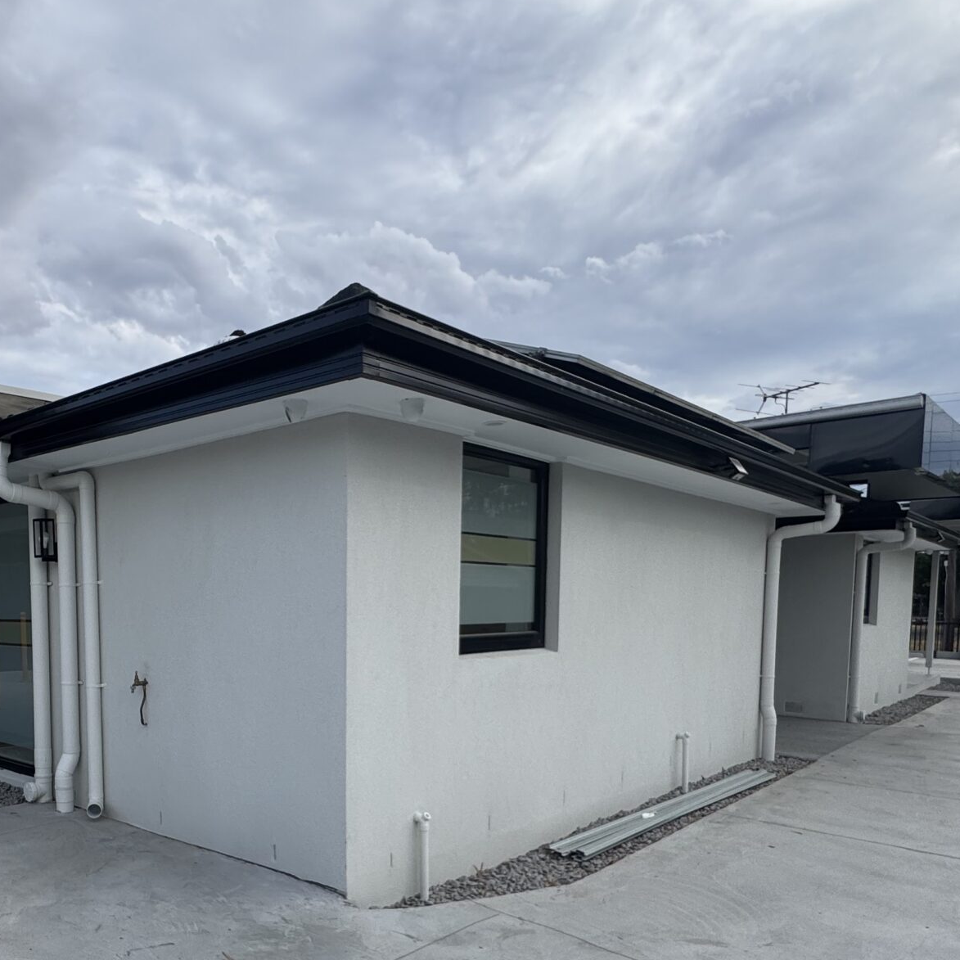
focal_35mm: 27
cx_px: 243
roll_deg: +0.4
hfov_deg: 56.3
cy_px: 672
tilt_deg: -3.0
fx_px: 847
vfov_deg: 57.2
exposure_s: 1/910
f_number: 2.2
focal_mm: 2.22
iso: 40
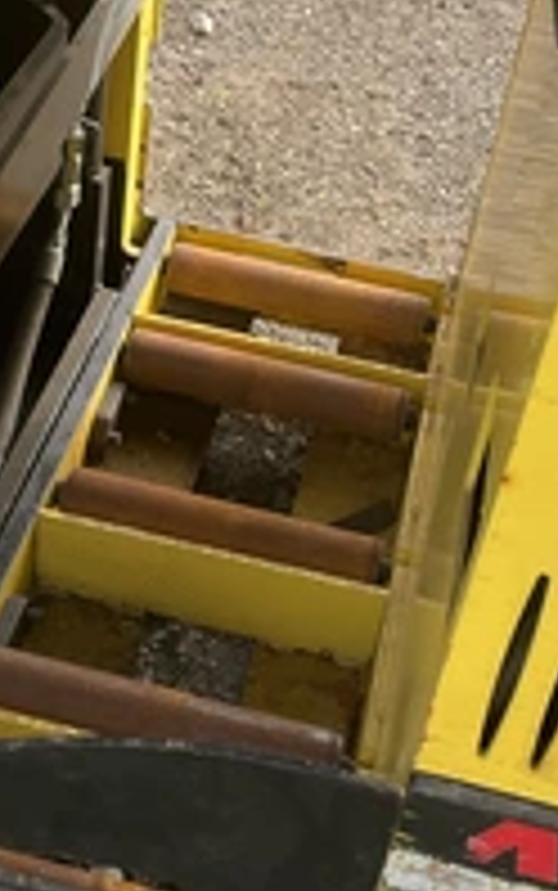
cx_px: 230
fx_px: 1506
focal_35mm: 62
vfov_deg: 32.9
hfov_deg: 21.0
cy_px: 423
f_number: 1.8
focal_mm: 3
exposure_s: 1/422
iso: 25
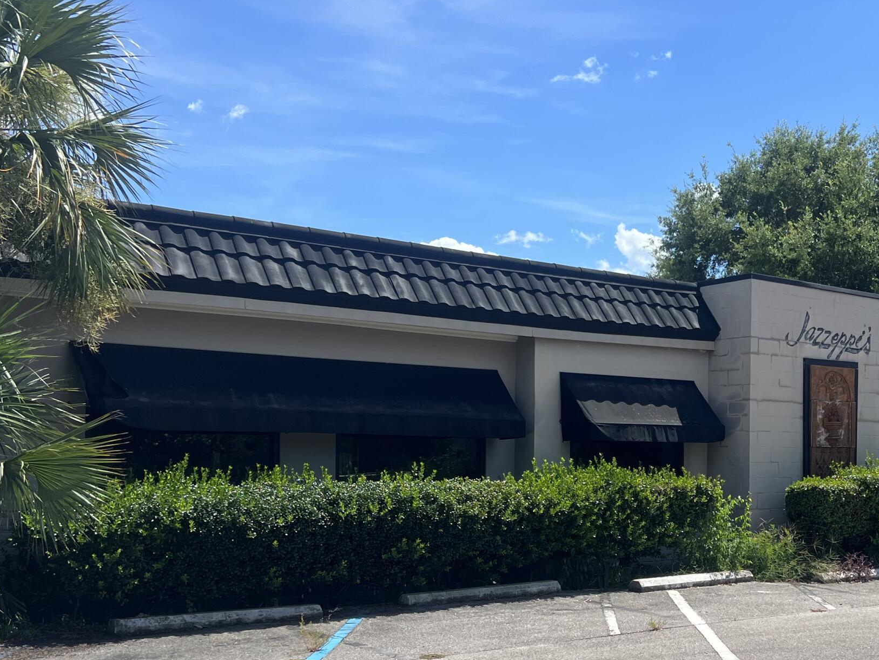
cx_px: 651
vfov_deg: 30.1
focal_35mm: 48
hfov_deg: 38.7
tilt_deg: +0.9
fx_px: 1219
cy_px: 433
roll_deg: -0.5
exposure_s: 1/4274
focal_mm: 5.7
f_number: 1.5
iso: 50
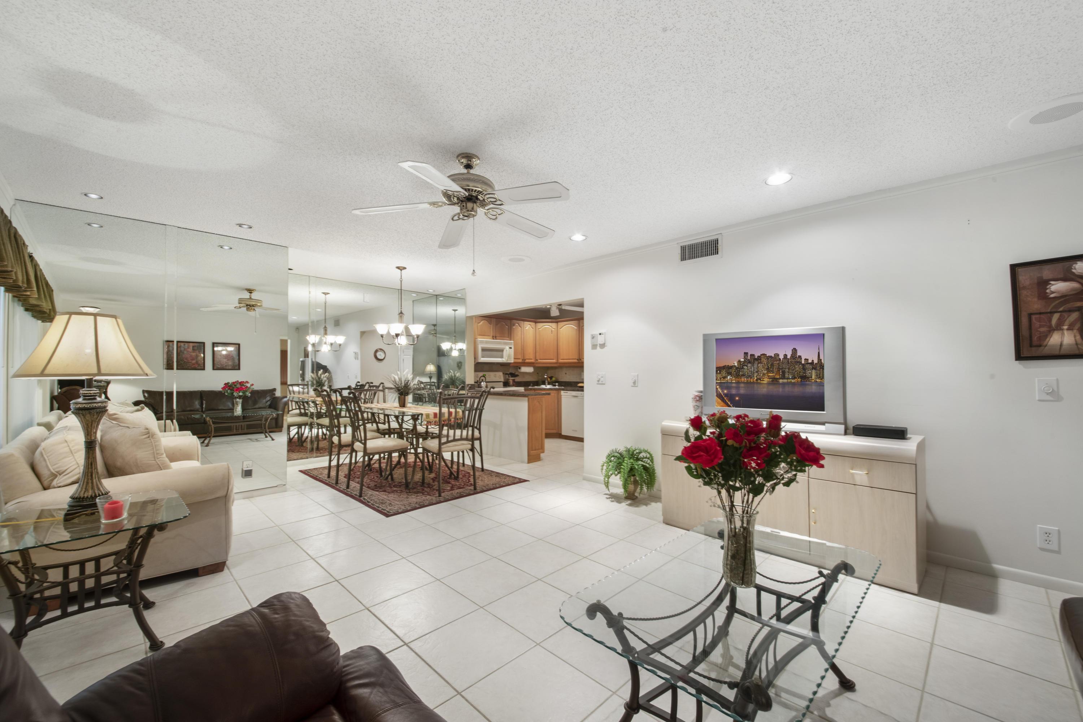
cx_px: 542
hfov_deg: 104.3
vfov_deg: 81.2
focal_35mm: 14
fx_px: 421
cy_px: 361
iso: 400
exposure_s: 1/1.67
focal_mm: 14
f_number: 14
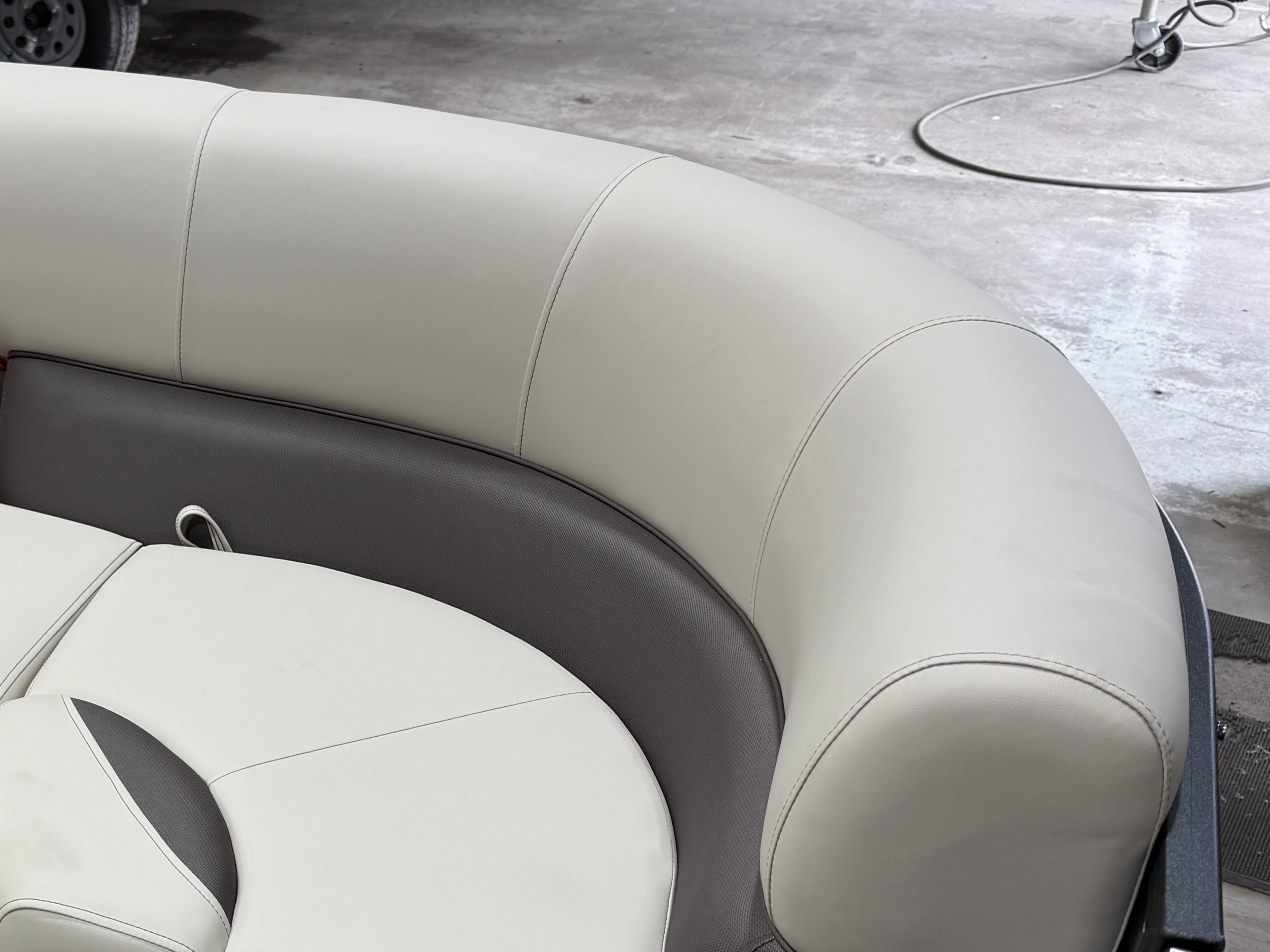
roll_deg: +4.2
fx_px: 1981
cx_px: 3
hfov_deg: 32.7
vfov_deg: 26.7
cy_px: 710
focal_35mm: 54
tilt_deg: -34.2
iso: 64
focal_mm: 6.76
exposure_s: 1/120
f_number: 1.78
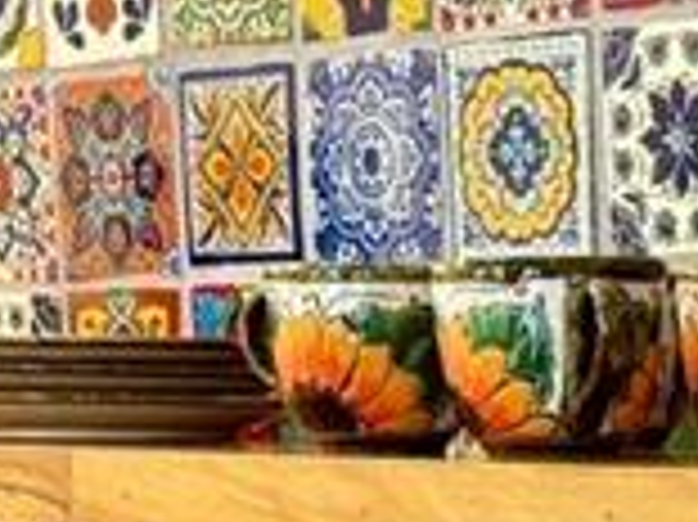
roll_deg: -2.1
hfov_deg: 12.2
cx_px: 793
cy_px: 1220
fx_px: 3204
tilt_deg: -12.6
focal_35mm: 159
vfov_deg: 8.6
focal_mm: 6.76
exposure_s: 1/60
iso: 500
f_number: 1.78
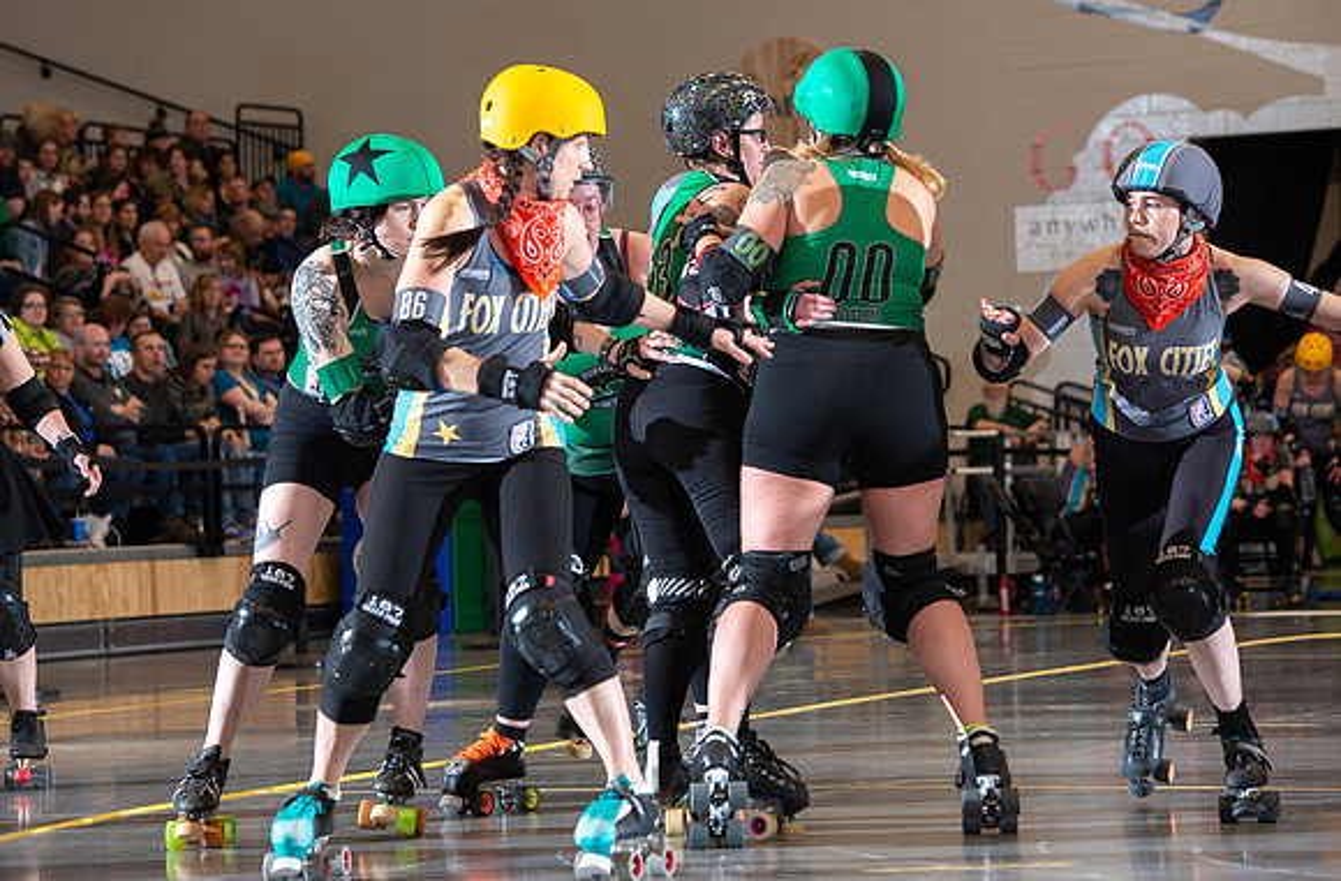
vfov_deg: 9.4
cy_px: 385
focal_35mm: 145
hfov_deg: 14.3
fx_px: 5361
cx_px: 599
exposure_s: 1/160
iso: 640
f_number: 5.6
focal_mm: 130
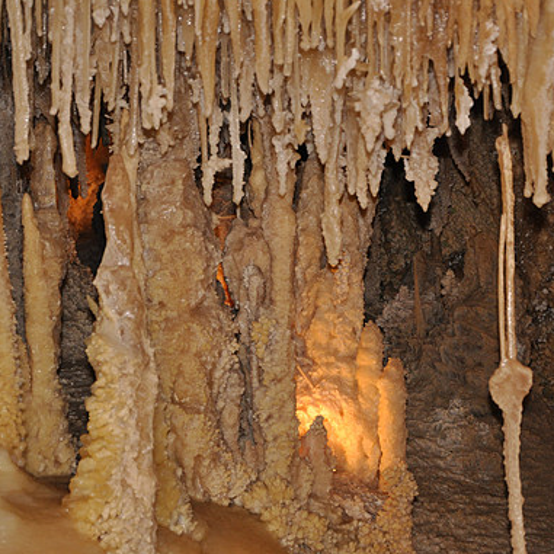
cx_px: 257
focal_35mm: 97
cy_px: 276
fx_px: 1756
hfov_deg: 17.9
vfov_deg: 17.9
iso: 800
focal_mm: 50
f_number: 5
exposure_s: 1/60
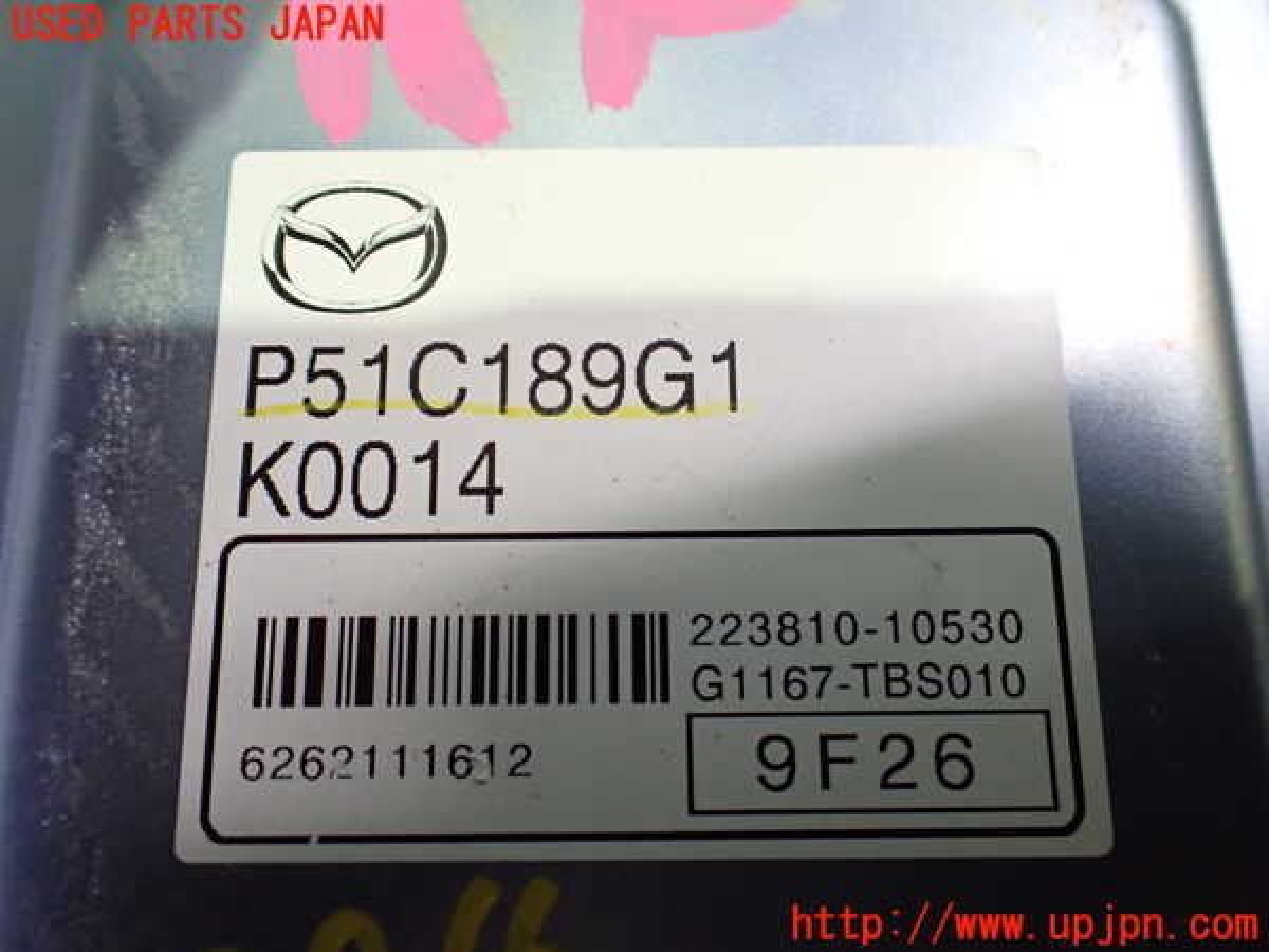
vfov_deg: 46.8
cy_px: 476
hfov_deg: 60.0
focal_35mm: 30
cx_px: 634
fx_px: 1100
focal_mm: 5.4
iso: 800
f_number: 2.3
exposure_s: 1/50
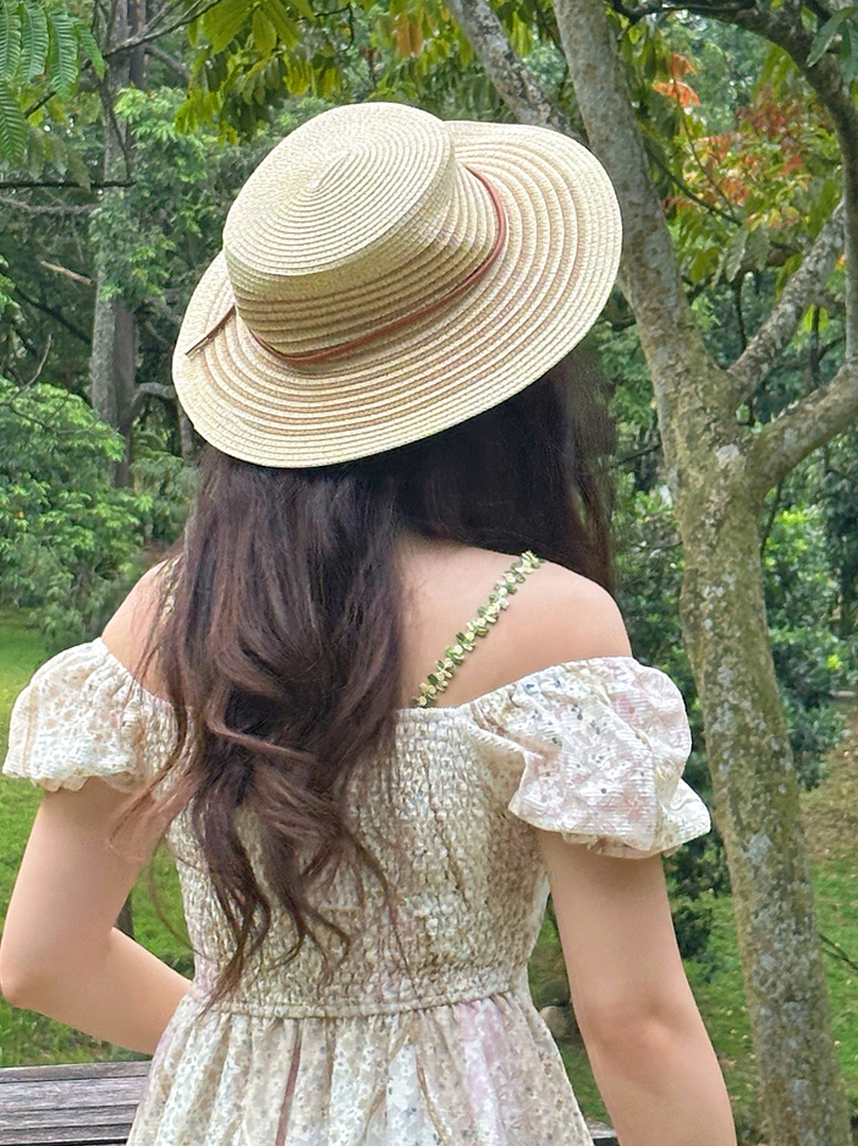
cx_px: 436
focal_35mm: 123
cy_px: 511
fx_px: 4068
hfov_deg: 12.0
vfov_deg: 16.0
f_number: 1.78
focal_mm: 6.86
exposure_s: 1/401
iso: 64
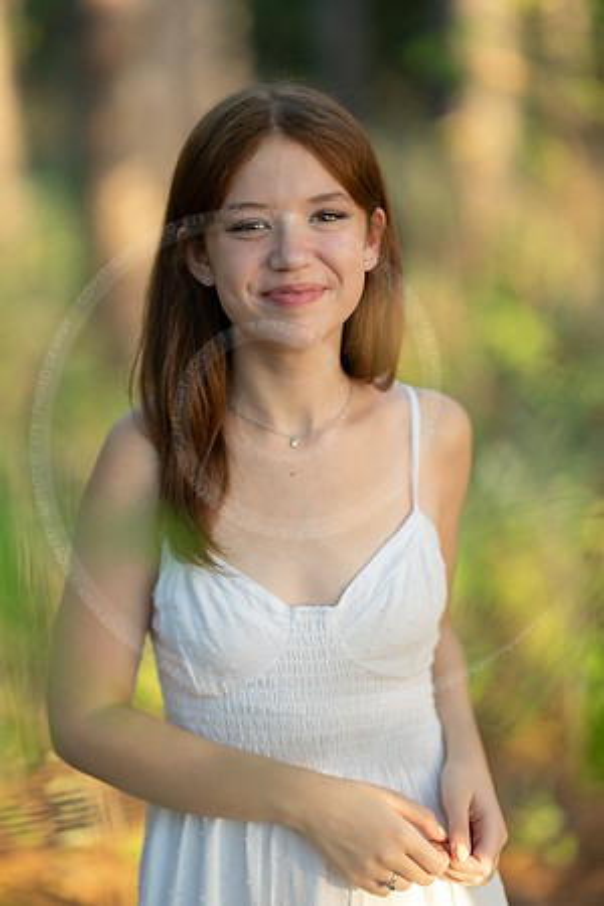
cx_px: 302
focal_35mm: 85
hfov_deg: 16.1
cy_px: 453
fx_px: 2139
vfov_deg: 23.9
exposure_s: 1/400
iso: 160
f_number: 1.2
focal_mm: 85
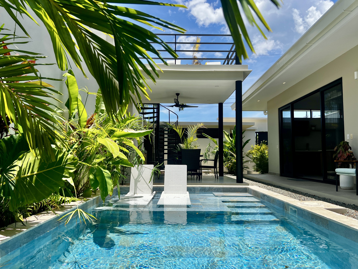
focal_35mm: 26
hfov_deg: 67.3
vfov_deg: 53.1
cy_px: 134
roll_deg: +1.5
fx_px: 269
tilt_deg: +4.7
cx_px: 179
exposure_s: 1/3704
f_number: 1.5
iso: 50
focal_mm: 5.7
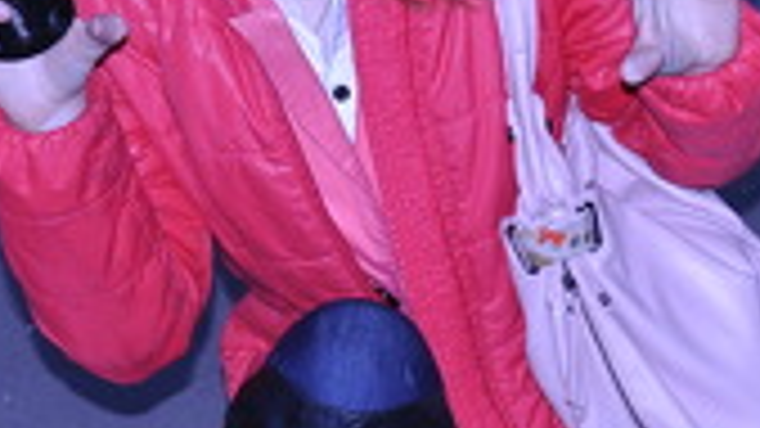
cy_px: 142
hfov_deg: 11.3
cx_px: 706
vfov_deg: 6.4
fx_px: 3828
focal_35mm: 190
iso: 500
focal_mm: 34
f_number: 4.2
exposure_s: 1/60
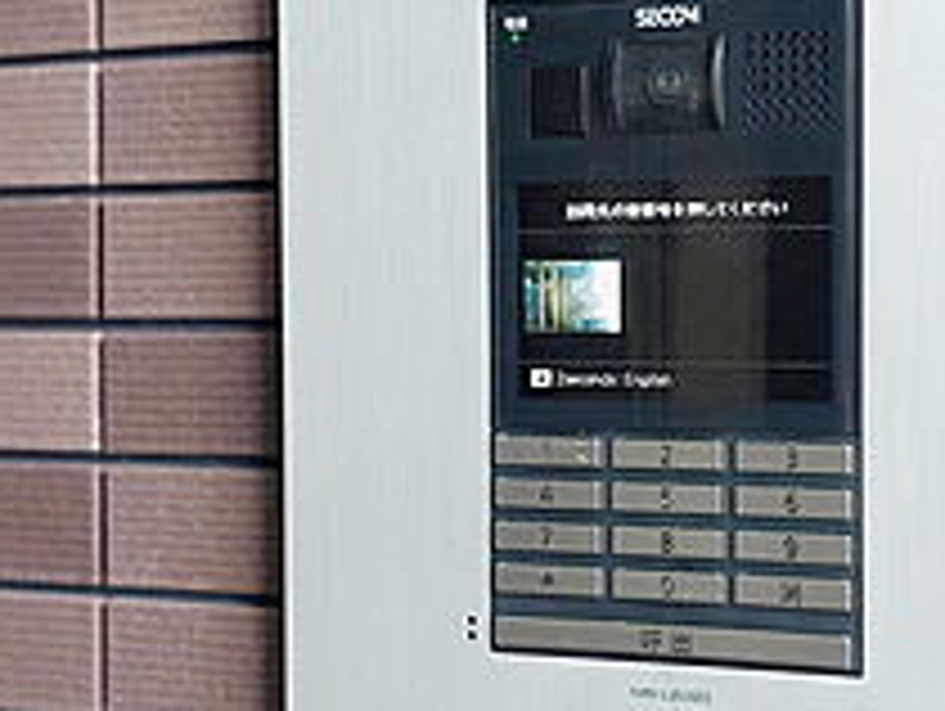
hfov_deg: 26.1
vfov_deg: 20.2
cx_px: 770
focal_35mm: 73
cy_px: 392
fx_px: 1995
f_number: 1.8
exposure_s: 1/24
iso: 40
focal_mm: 5.23
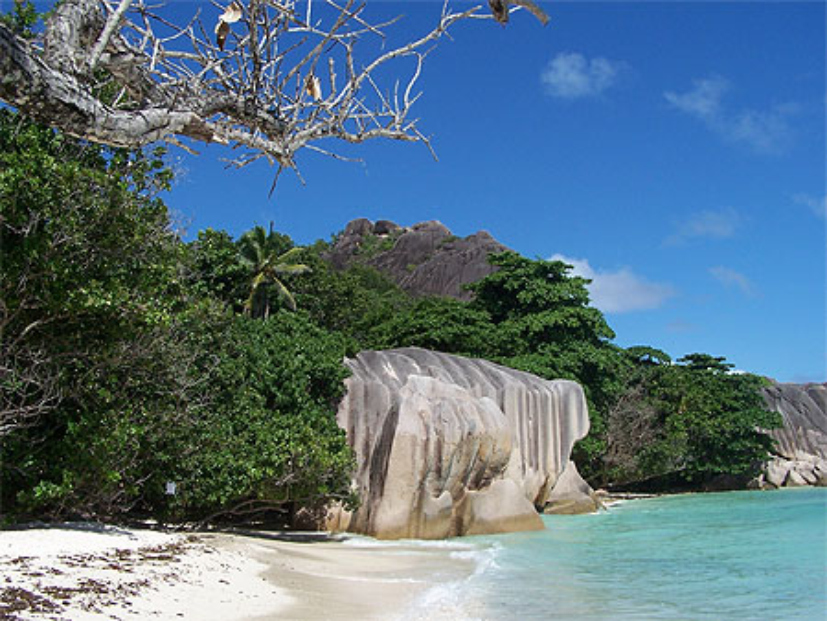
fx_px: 908
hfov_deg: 49.0
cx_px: 414
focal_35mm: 38
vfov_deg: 37.8
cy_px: 310
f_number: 5.6
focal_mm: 6.3
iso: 80
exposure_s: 1/500
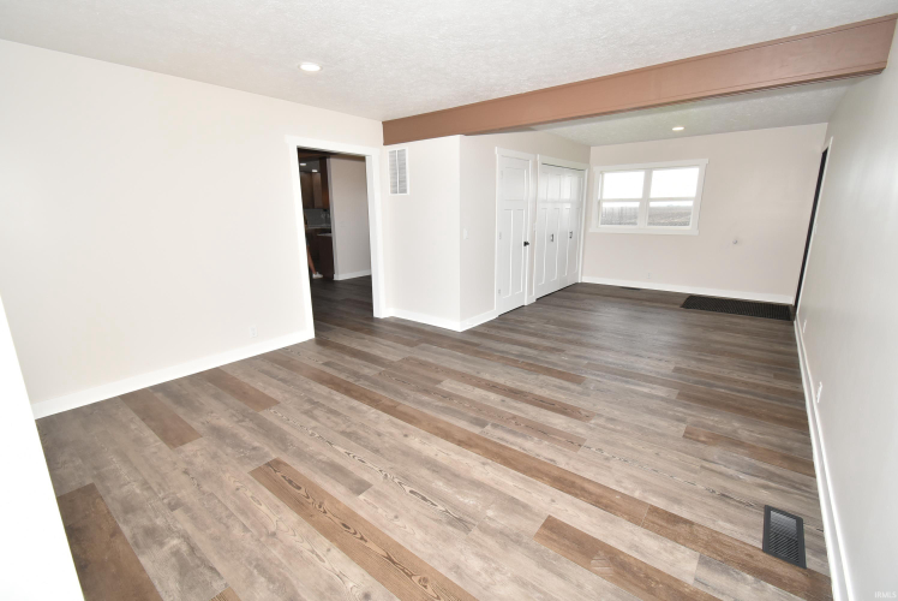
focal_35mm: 15
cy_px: 300
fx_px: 374
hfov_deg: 100.3
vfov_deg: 77.4
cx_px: 449
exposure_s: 1/80
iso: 400
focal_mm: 10
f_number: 8
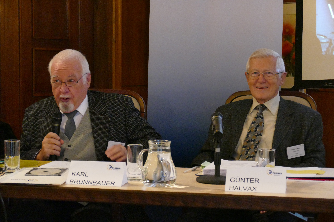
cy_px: 111
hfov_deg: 21.0
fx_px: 900
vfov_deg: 14.1
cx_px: 167
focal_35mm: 97
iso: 3200
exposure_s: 1/125
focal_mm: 35.42
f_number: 3.8
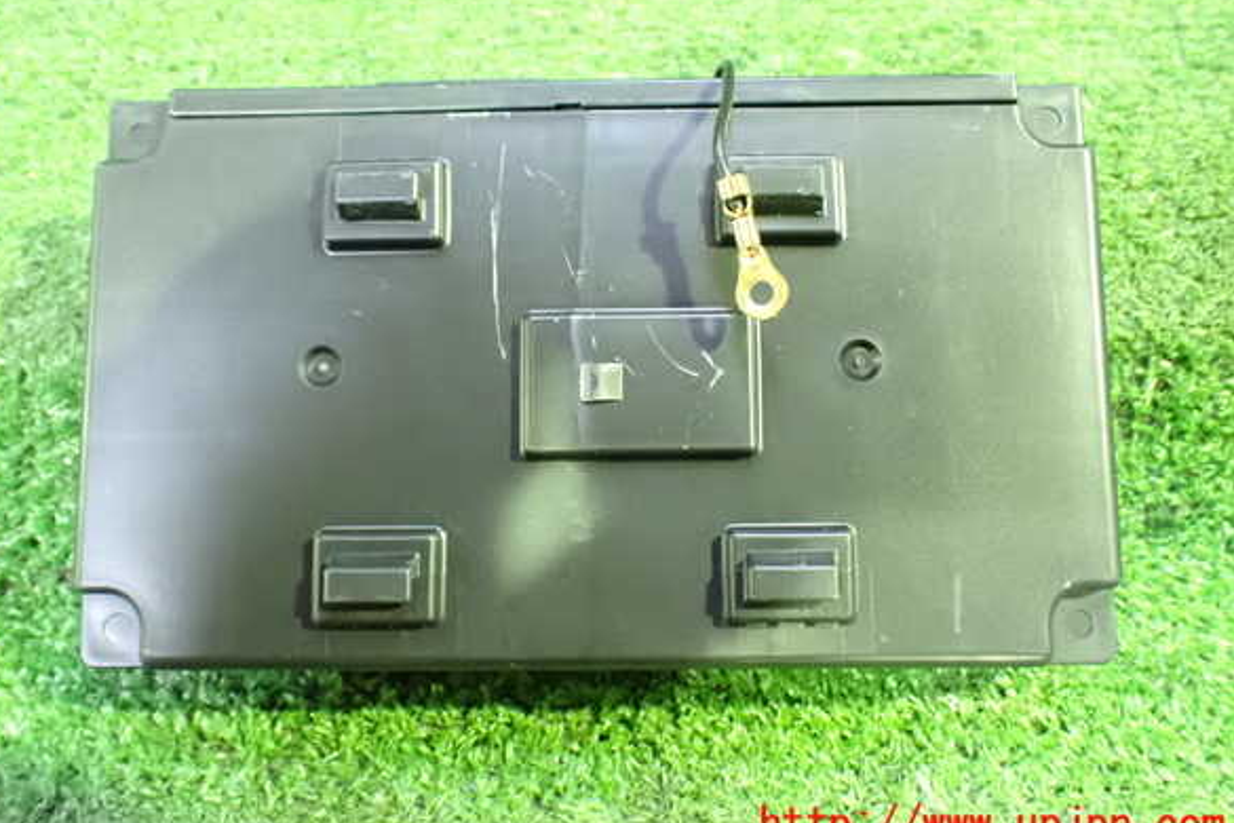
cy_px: 378
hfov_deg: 58.7
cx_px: 603
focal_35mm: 32
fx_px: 1097
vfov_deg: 41.1
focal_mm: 5.4
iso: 1600
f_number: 2.3
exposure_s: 1/20
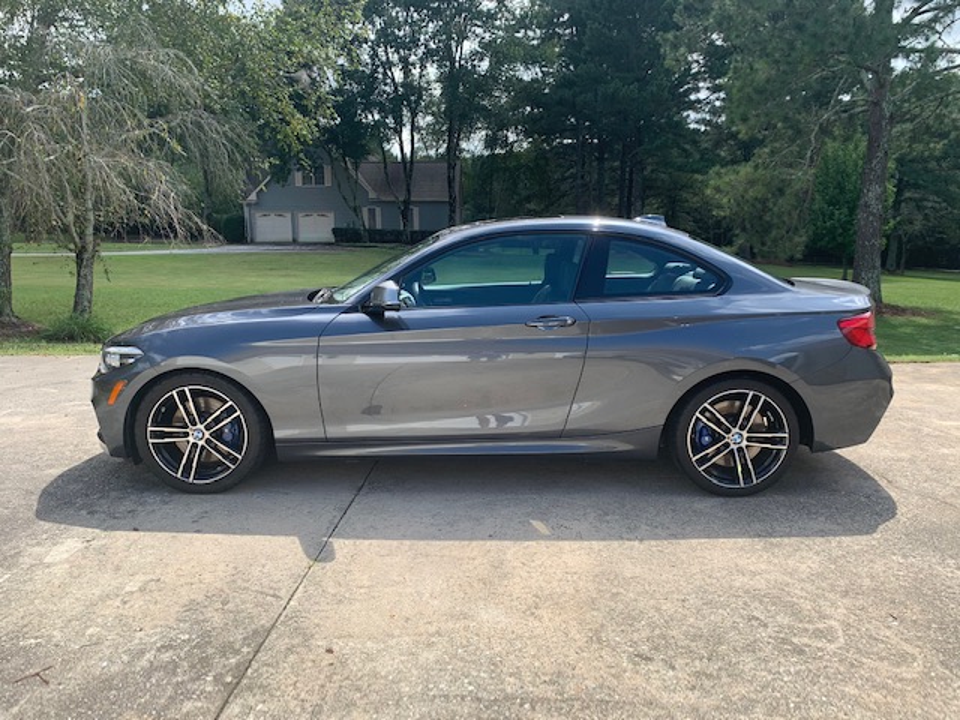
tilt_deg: -10.8
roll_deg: +0.0
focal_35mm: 26
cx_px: 480
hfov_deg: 67.3
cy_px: 360
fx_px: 721
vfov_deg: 53.1
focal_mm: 4.25
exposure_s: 1/1220
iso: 25
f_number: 1.8
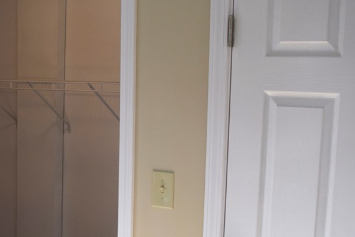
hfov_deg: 28.9
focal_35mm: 67
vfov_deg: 20.2
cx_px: 39
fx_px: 660
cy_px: 177
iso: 400
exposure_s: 1/125
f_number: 5.6
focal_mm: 24
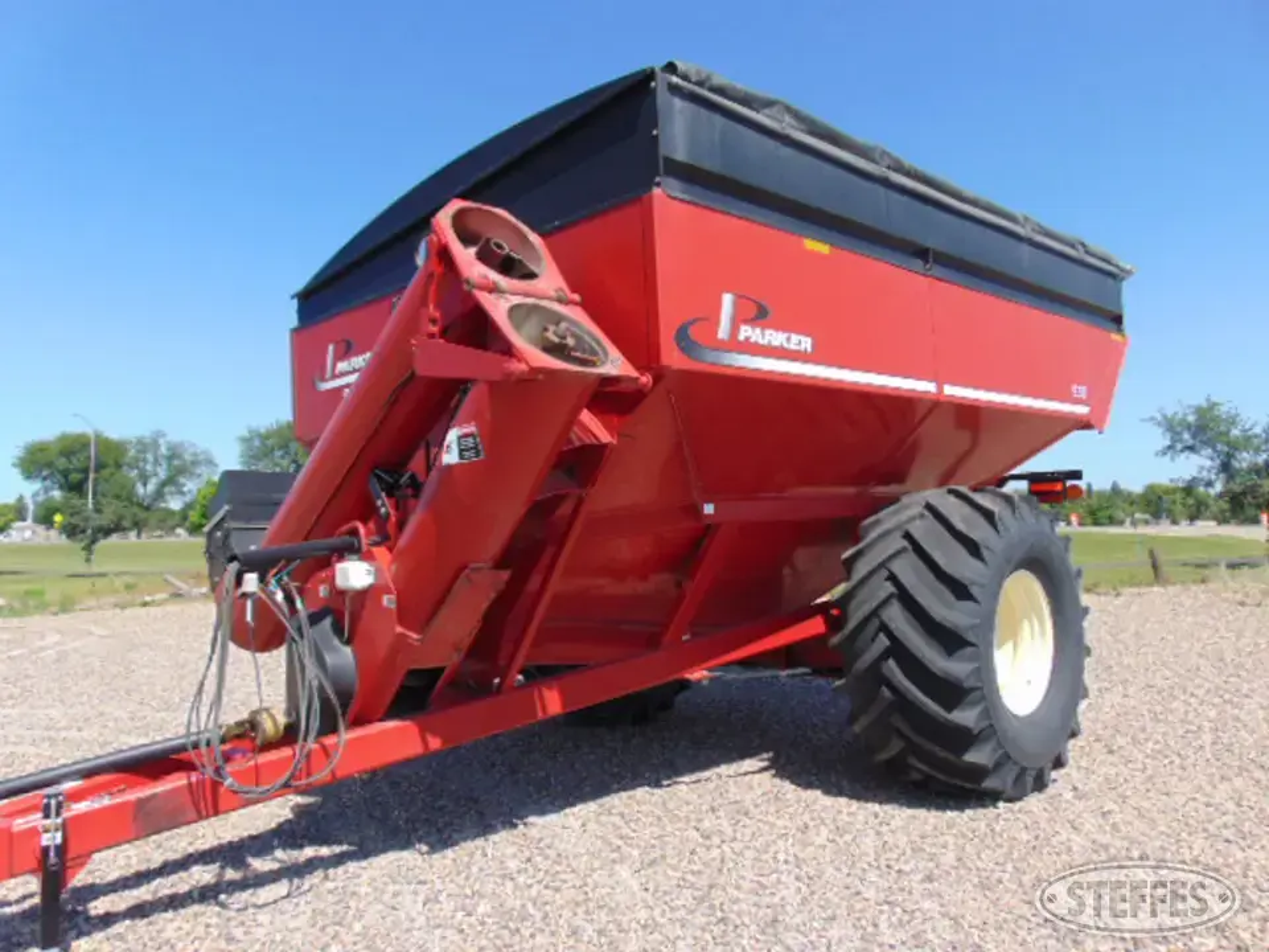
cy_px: 476
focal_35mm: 25
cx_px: 634
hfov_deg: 69.4
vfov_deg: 54.9
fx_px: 916
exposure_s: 1/200
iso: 80
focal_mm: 4.5
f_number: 7.7
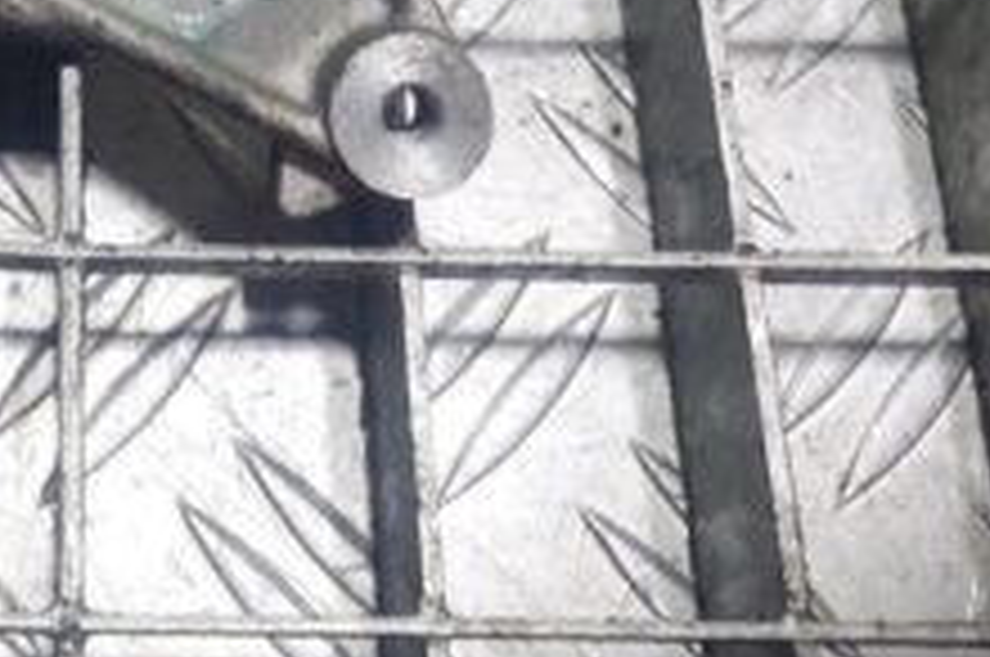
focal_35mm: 71
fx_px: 1950
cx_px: -27
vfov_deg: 17.3
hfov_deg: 26.8
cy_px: -320
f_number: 1.8
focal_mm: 5.23
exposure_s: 1/100
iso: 250
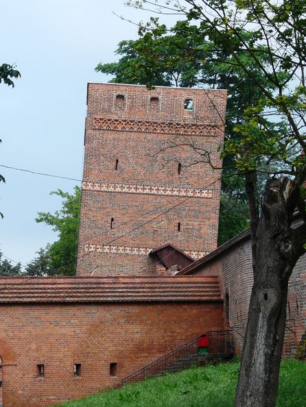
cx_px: 123
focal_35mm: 140
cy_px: 205
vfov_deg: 14.1
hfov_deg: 10.6
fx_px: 1649
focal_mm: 17
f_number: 5
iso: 100
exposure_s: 1/250
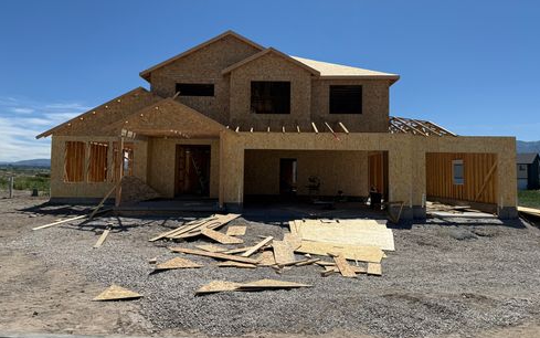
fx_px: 383
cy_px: 153
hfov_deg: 70.4
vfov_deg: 47.6
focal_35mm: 26
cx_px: 274
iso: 80
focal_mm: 6.76
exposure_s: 1/7353
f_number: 1.78
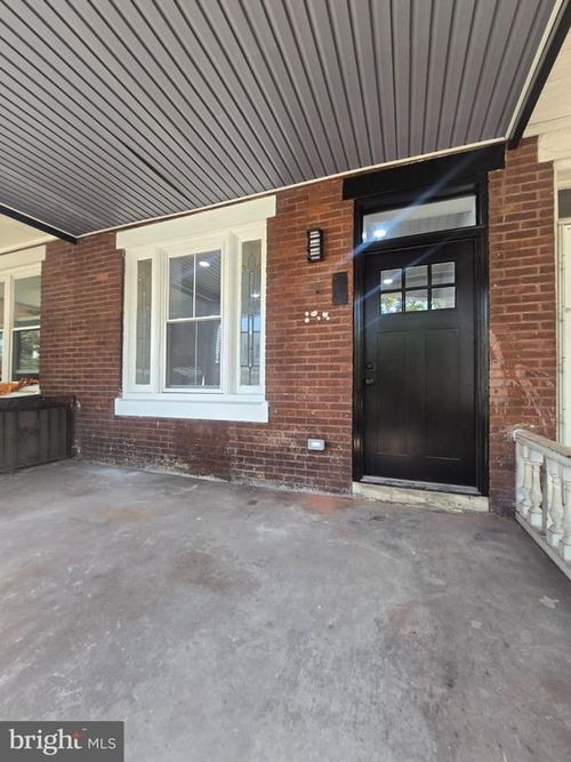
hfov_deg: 89.9
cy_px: 381
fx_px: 286
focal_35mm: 13
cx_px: 286
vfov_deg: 106.2
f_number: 2.2
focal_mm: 2.2
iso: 64
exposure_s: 1/60
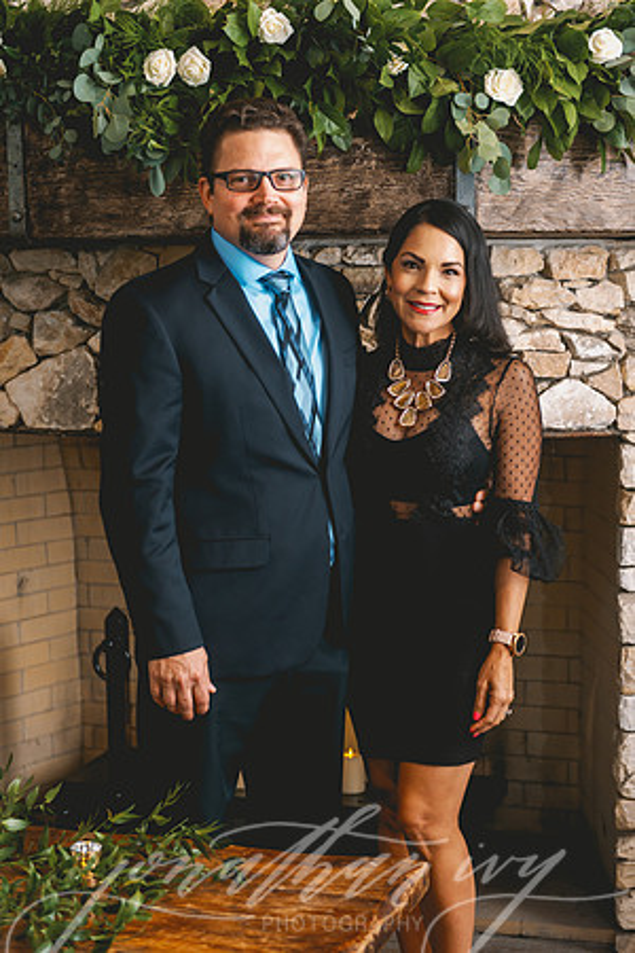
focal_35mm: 66
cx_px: 318
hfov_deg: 20.6
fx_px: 1746
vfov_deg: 30.5
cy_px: 476
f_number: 3.2
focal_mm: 66
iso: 500
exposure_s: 1/160
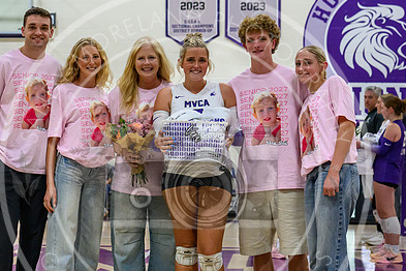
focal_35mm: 95
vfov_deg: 14.4
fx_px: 1071
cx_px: 162
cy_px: 137
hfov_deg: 21.4
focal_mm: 50
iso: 4500
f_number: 3.5
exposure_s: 1/640
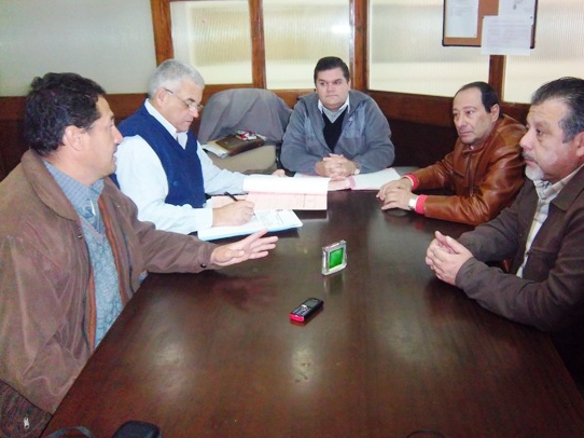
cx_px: 320
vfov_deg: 45.4
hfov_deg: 58.3
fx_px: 523
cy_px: 204
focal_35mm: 31
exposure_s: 1/30
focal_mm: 5.05
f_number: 3.5
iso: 400
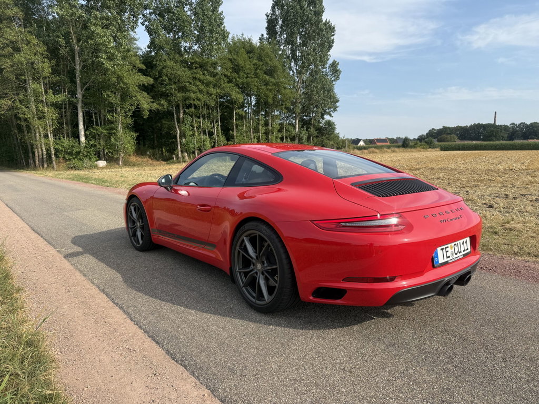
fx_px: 374
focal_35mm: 24
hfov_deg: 71.6
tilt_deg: -7.4
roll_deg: -0.4
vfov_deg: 56.8
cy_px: 202
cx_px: 270
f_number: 1.78
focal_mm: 6.76
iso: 80
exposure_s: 1/2525
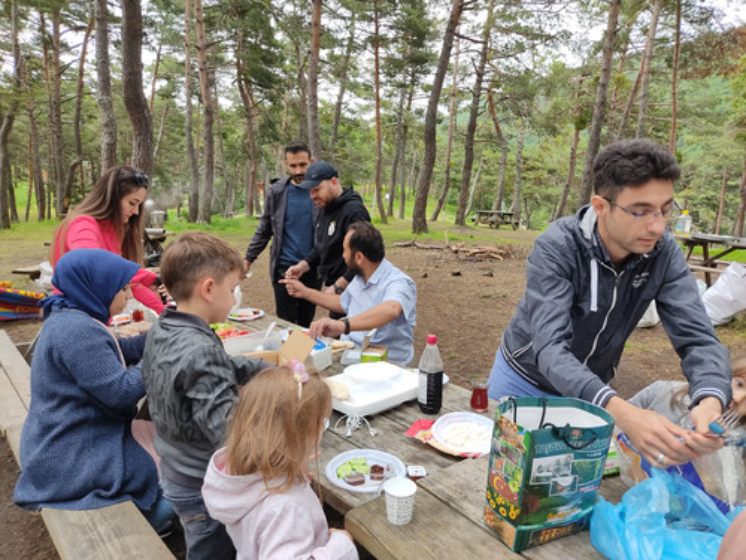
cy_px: 280
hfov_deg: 67.3
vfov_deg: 53.1
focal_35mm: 26
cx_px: 373
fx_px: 560
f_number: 1.79
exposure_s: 1/101
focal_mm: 4.74
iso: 100
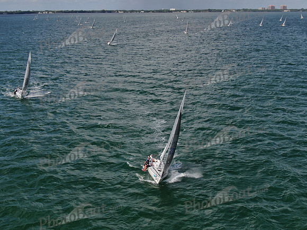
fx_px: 426
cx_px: 154
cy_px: 115
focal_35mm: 48
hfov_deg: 39.7
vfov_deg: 30.3
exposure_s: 1/1250
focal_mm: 8.6
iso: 100
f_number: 3.8
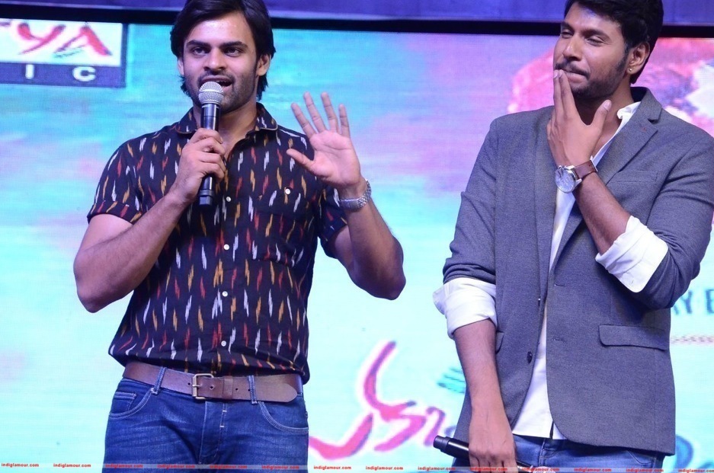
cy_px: 230
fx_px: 3992
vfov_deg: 6.8
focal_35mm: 202
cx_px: 384
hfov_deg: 10.2
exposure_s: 1/125
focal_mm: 105
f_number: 5.6
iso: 3200
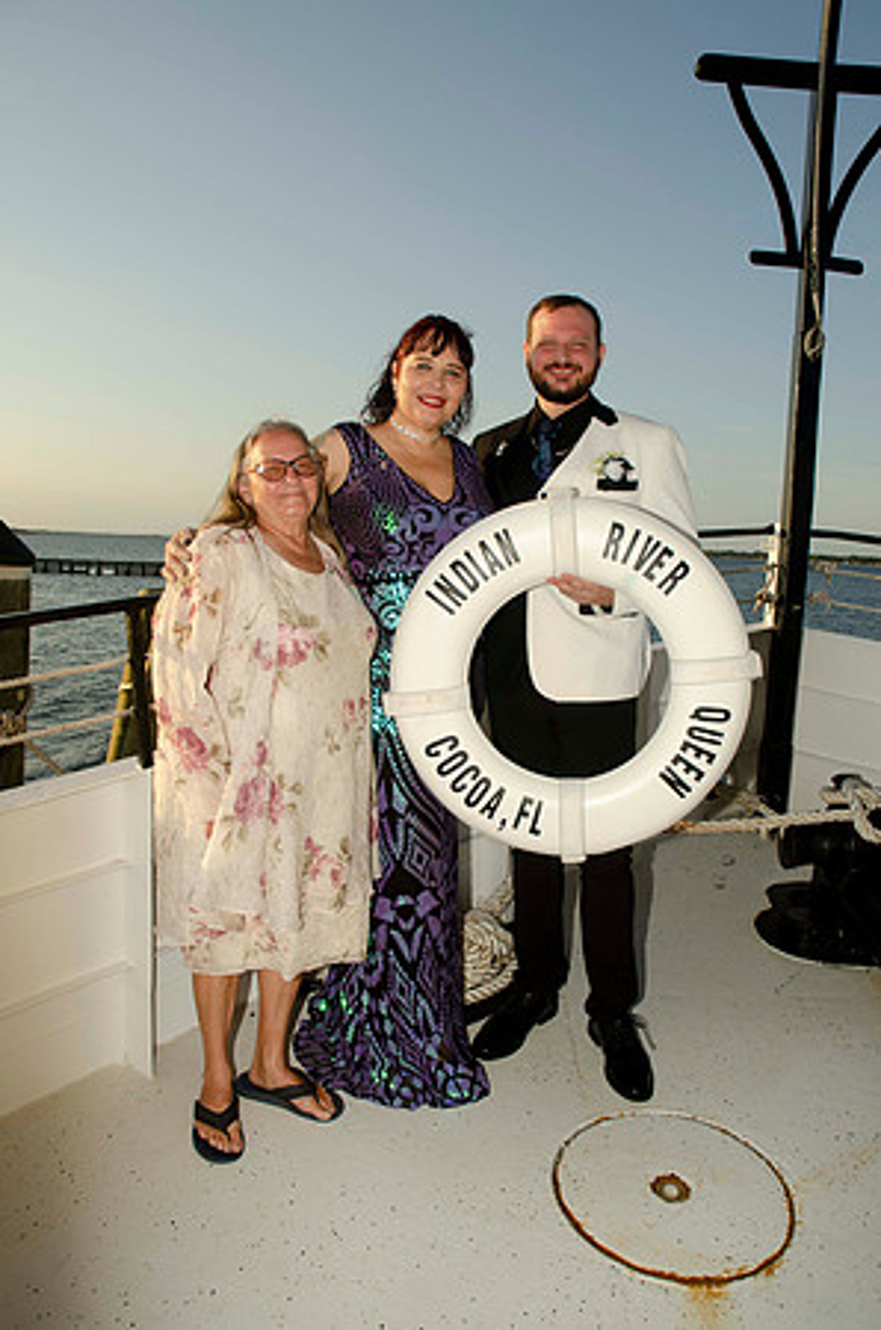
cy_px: 665
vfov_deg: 67.5
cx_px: 440
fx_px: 996
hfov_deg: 47.7
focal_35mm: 27
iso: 100
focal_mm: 18
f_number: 8
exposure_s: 1/250
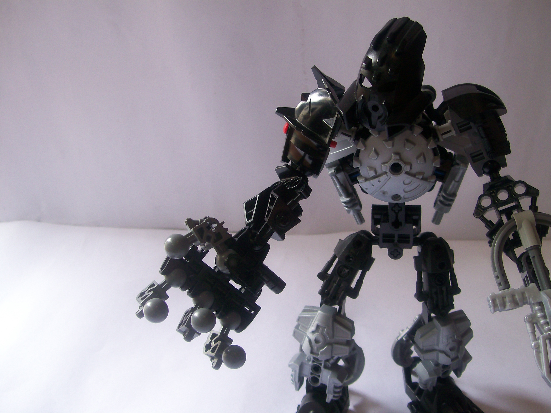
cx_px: 276
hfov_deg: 51.4
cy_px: 206
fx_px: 573
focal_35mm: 36
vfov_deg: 39.7
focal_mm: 6
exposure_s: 1/82.6
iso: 80
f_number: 2.7
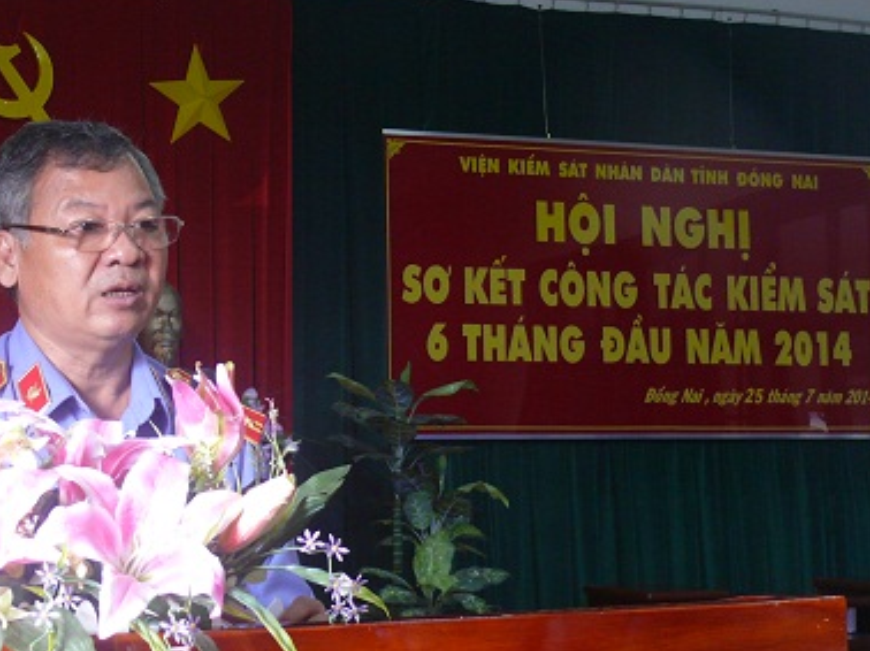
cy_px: 332
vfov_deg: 16.4
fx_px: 2261
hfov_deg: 21.7
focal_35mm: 90
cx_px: 325
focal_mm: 11.7
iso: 200
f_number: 3.2
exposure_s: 1/20
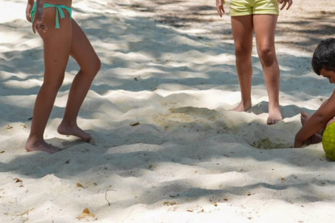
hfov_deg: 17.0
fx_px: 1117
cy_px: 24
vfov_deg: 11.4
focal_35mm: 120
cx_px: 258
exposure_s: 1/1600
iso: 400
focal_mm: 58
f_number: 4
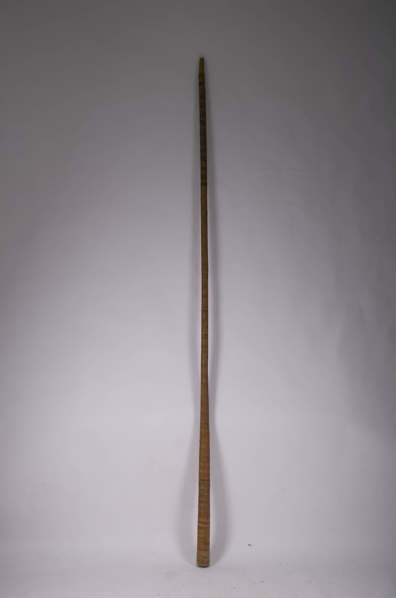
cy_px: 299
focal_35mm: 51
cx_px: 198
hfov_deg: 26.4
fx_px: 845
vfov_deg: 39.0
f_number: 6.3
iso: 100
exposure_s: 1/160
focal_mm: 34
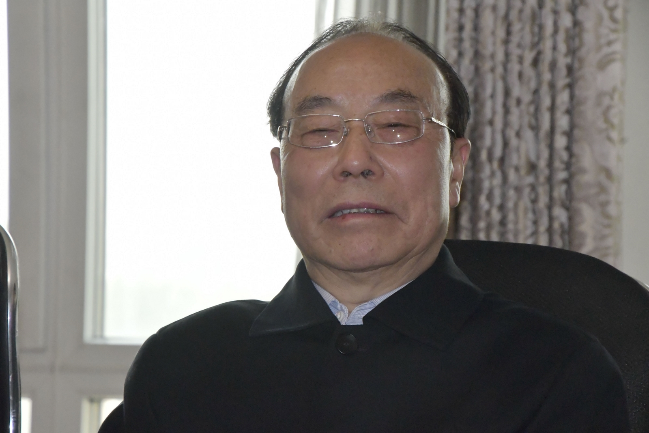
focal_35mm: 150
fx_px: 2704
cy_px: 216
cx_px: 324
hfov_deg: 13.7
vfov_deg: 9.2
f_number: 10
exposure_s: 1/250
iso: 8000
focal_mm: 100
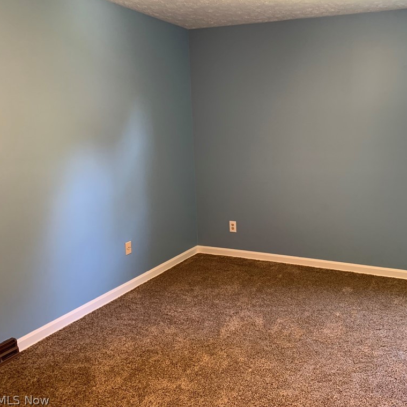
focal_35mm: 31
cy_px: 203
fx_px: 412
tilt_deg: -10.1
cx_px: 268
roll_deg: +0.1
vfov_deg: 52.5
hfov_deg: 51.6
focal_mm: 4.25
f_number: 1.8
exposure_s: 1/40
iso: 320
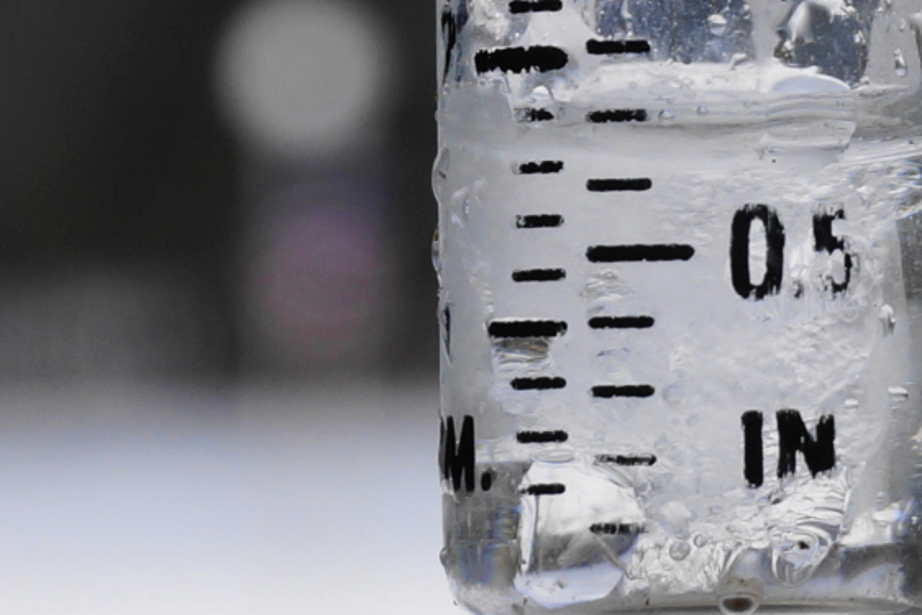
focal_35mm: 160
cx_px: 728
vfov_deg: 8.6
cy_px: 354
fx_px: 4099
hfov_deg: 12.8
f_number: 9
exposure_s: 1/125
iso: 100
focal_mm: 60
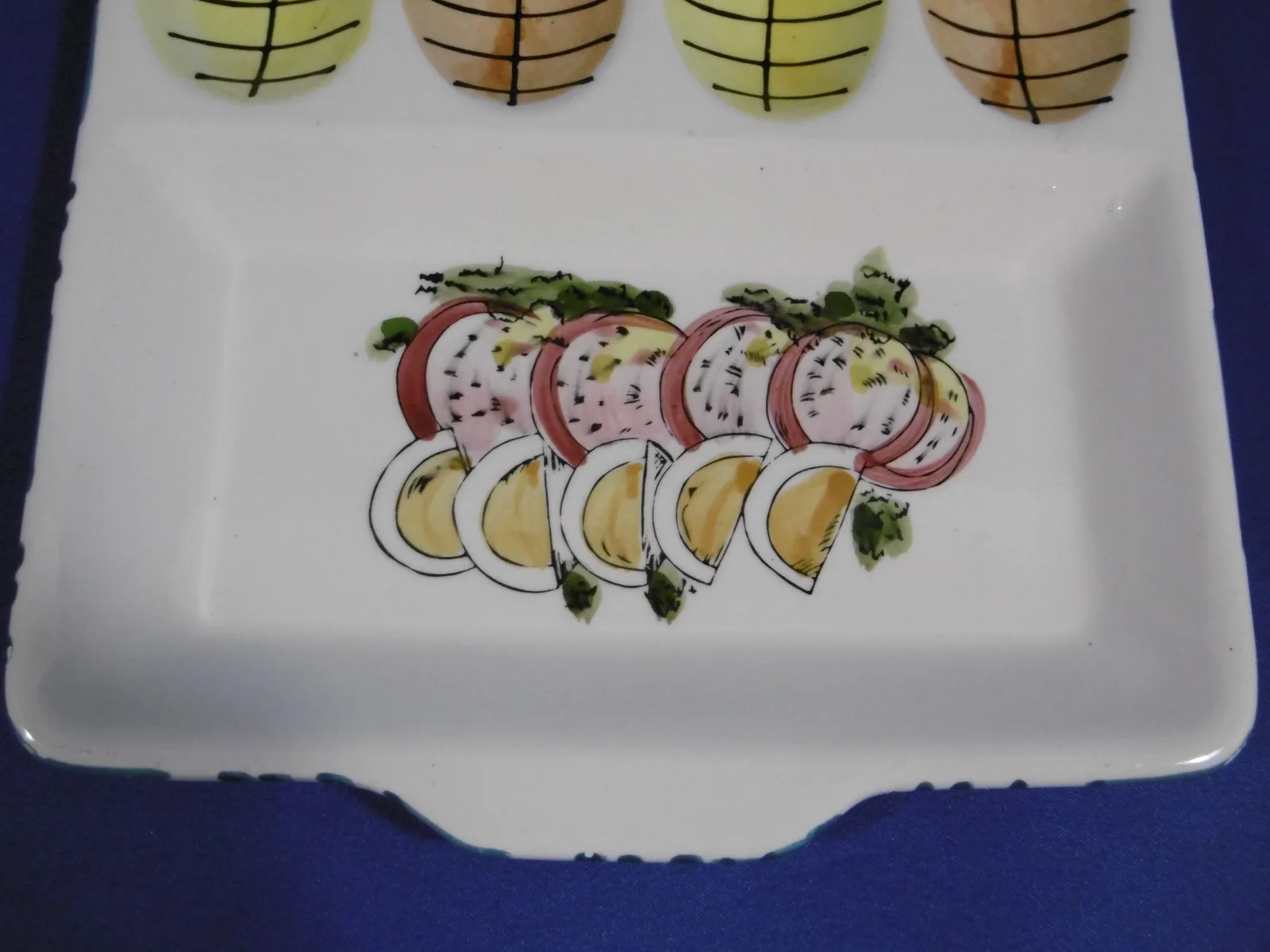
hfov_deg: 49.0
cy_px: 476
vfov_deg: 37.7
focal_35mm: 38
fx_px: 1394
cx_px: 635
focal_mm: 6.8
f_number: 3.7
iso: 400
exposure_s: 1/60
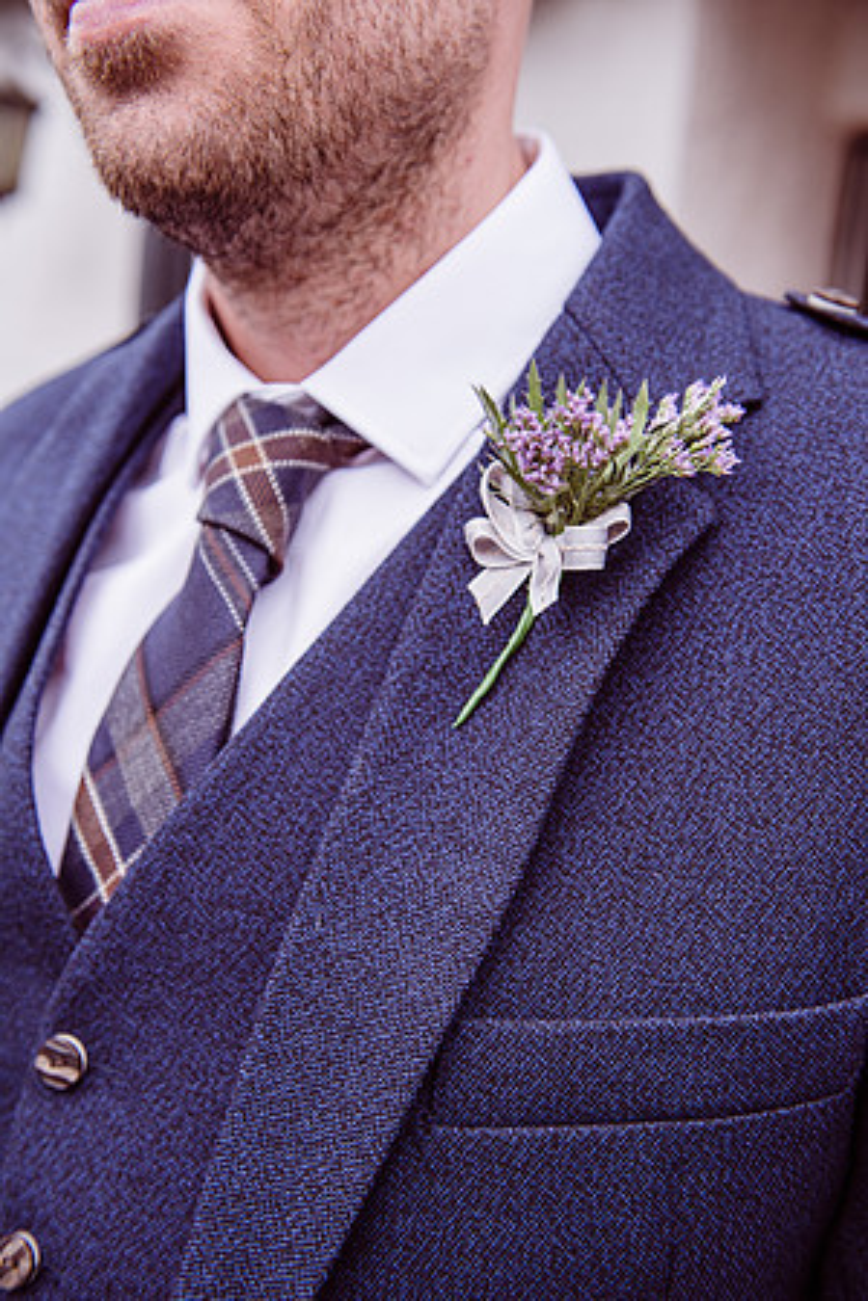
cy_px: 650
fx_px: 1374
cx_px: 434
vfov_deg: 50.7
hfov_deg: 35.1
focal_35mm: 38
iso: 200
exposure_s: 1/500
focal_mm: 38
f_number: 4.5
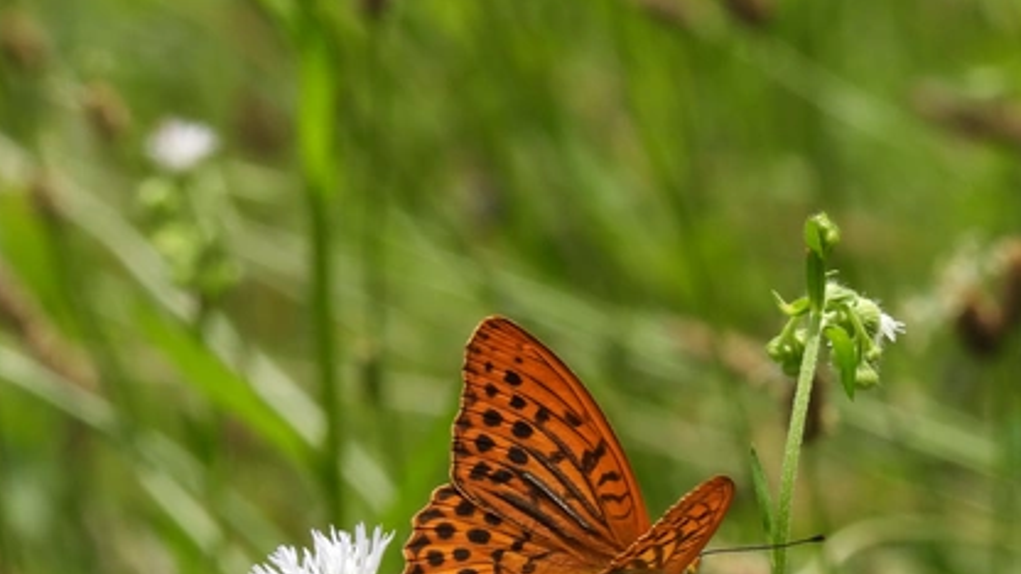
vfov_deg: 1.9
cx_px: 611
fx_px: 17245
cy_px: 481
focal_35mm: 637
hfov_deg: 3.4
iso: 100
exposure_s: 1/250
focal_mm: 67.8
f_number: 6.3
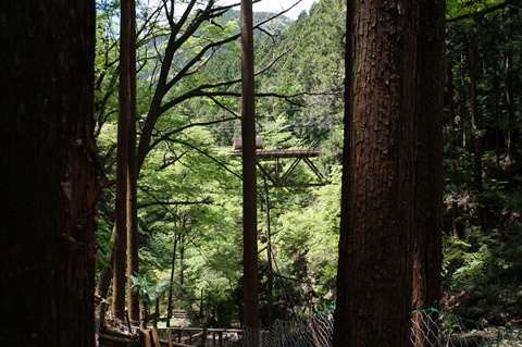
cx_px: 261
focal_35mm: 32
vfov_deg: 41.6
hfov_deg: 59.5
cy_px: 174
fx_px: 456
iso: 100
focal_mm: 21
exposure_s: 1/100
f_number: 6.3
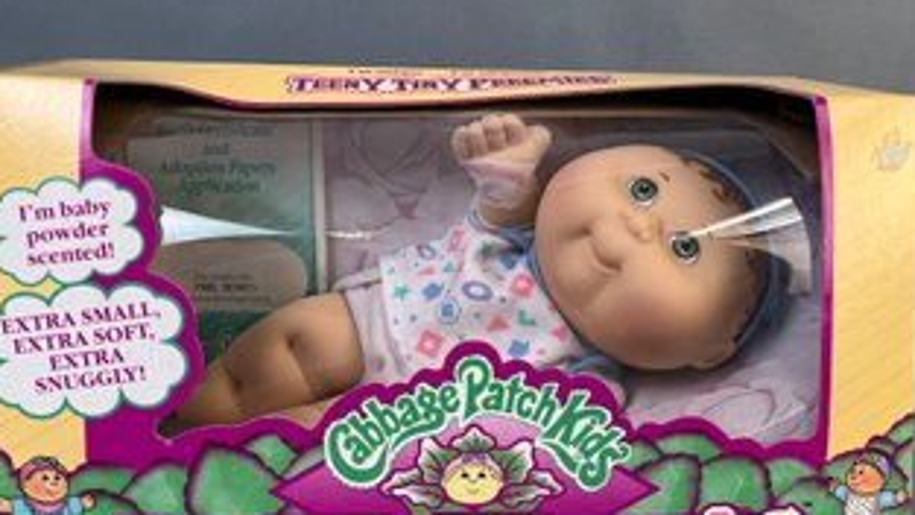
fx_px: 752
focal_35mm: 31
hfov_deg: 62.6
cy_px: 312
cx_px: 452
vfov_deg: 37.6
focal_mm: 5.7
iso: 40
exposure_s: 1/120
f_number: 1.5
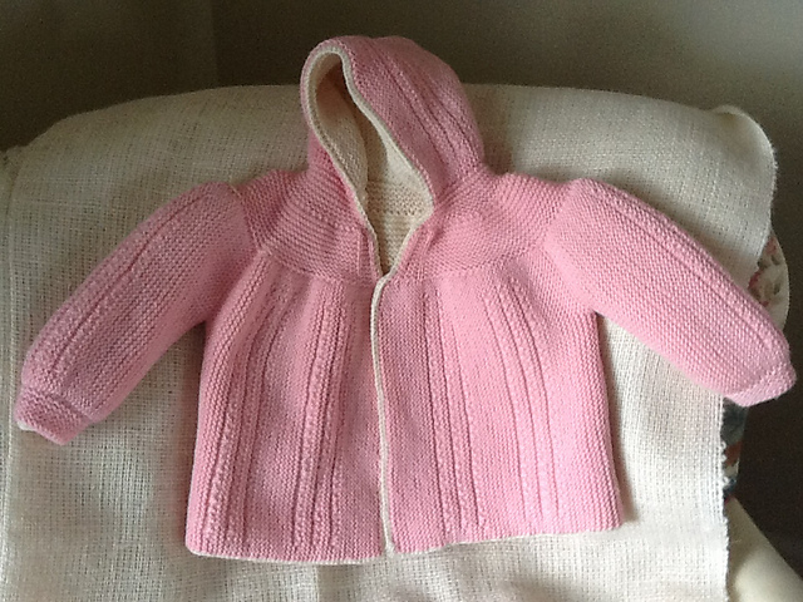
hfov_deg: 42.9
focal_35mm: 44
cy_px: 301
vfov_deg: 32.9
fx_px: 1021
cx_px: 402
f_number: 2.4
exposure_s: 1/30
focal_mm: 2.03
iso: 80
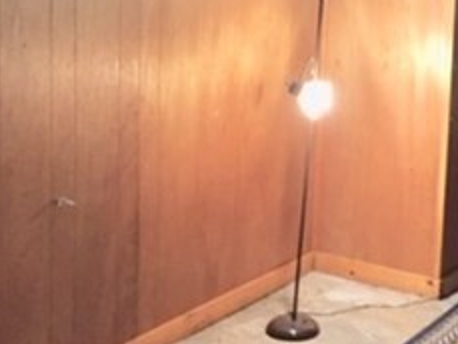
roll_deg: -3.7
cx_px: 514
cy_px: 90
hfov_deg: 23.9
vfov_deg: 19.3
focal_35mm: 76
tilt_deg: -9.5
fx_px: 1006
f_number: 2.2
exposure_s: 1/20
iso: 250
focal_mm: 4.15
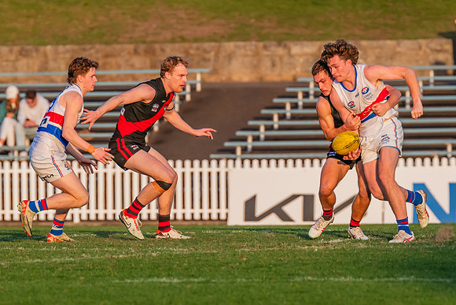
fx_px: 9270
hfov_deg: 2.8
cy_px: 102
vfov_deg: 1.9
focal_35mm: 732
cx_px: 343
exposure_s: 1/1250
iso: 800
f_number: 7.1
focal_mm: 420
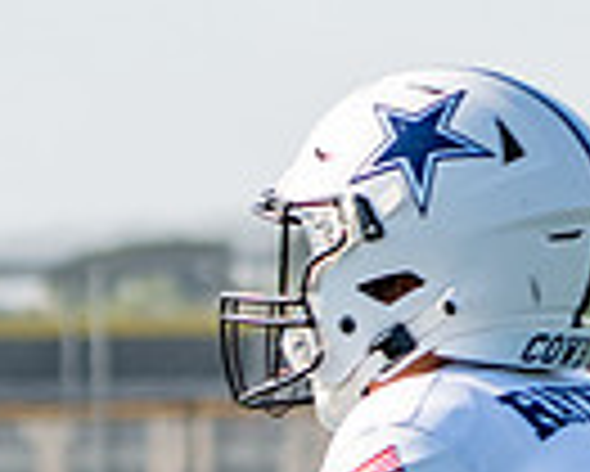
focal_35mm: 682
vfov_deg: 2.3
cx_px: 848
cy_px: 247
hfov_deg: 2.8
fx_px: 11918
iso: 200
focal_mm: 100
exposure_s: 1/1000
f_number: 4.5
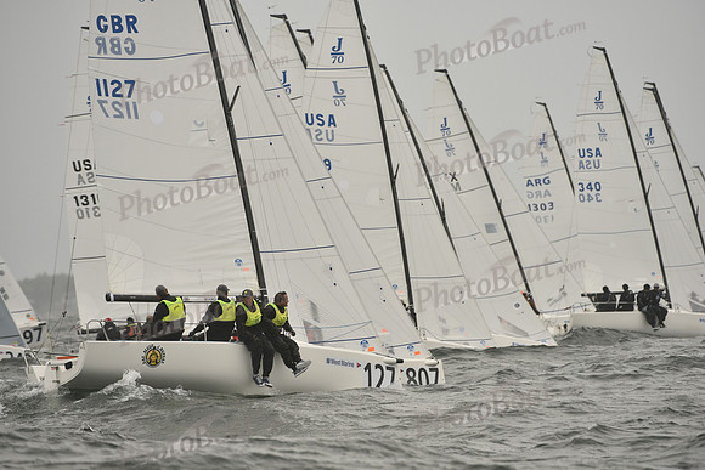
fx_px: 7835
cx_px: 352
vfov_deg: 3.4
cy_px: 235
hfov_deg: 5.2
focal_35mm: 400
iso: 400
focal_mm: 400
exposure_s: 1/1250
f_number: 6.3
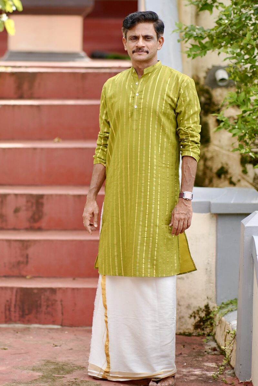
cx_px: 129
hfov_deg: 16.1
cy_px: 193
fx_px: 913
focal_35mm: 85
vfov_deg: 23.9
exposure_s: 1/3200
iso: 160
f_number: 1.4
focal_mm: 85
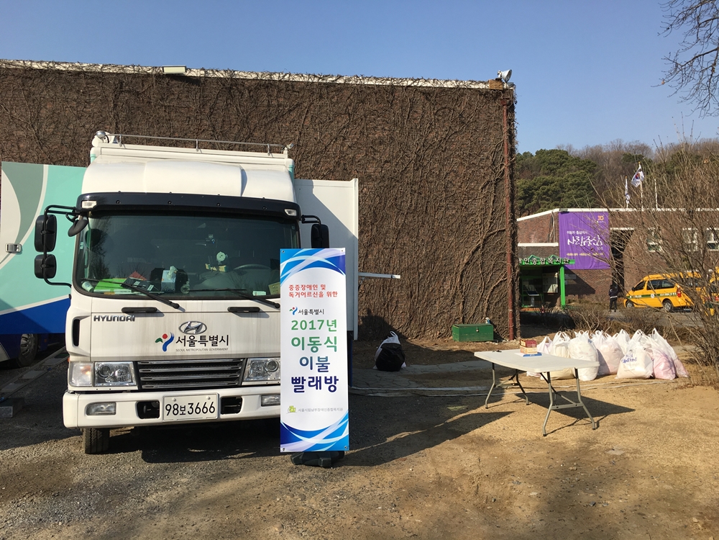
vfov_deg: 48.2
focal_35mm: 29
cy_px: 270
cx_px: 360
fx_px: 602
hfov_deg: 61.7
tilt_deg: +2.6
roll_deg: +1.4
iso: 25
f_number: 2.2
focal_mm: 4.15
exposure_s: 1/1508
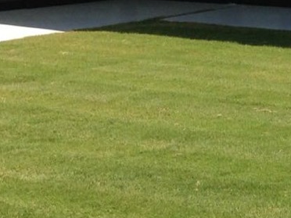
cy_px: -69
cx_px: 482
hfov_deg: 12.9
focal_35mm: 142
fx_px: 1194
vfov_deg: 10.2
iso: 50
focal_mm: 4.13
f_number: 2.4
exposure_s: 1/1466
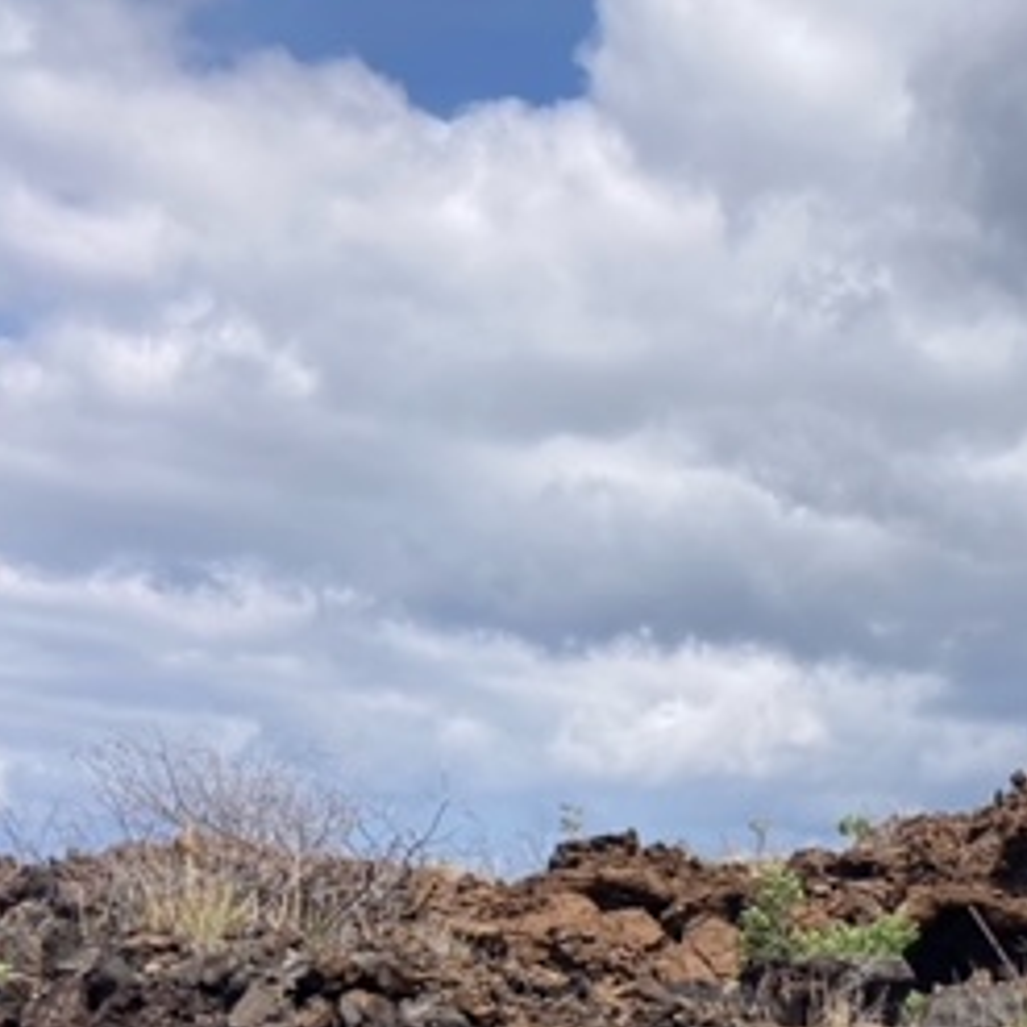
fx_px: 2148
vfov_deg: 26.3
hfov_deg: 26.4
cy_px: 861
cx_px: 807
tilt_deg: +3.6
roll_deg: -2.7
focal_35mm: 64
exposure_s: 1/2558
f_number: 1.8
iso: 20
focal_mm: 3.99
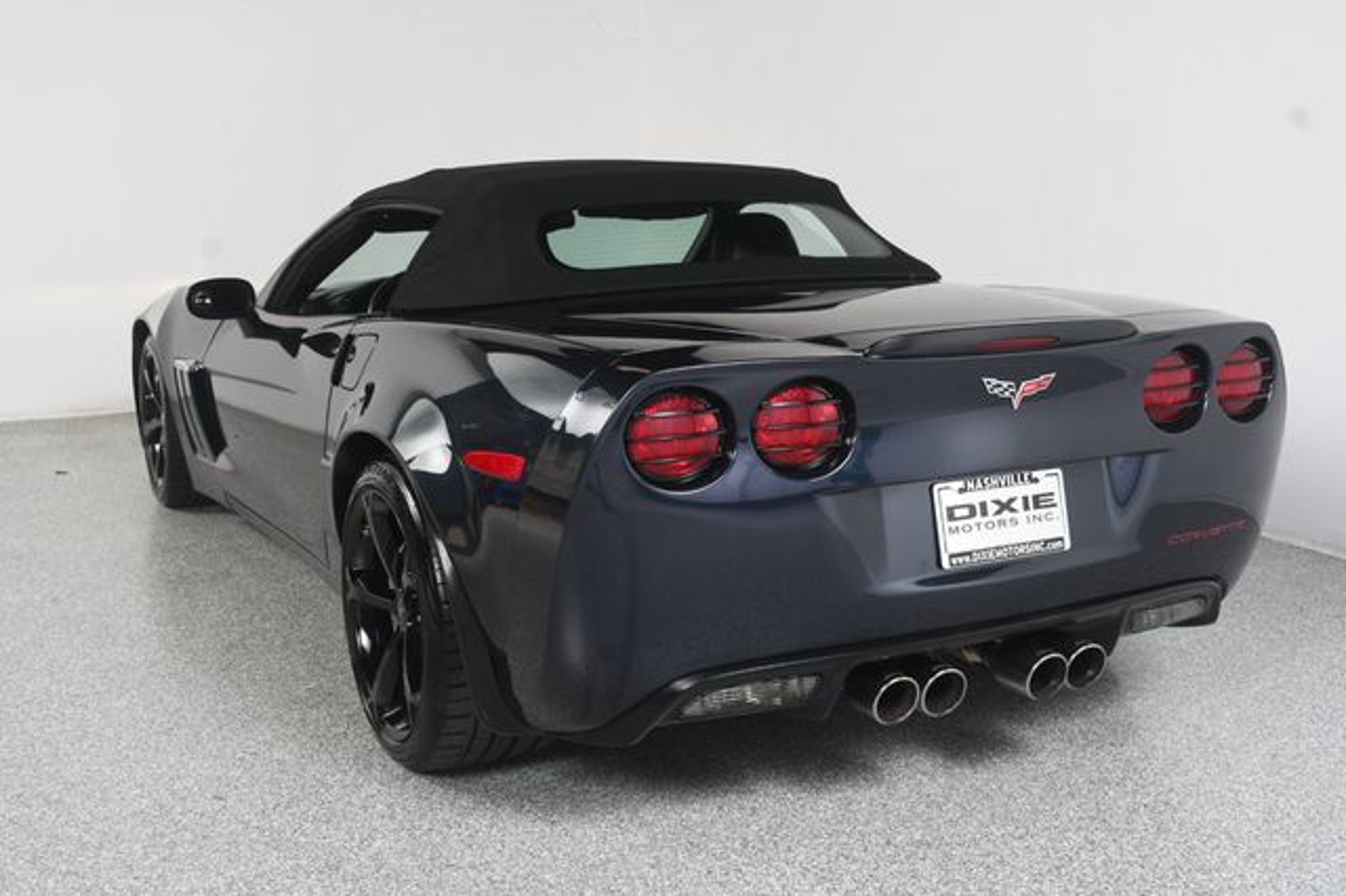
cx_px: 673
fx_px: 1495
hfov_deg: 48.5
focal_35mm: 40
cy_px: 448
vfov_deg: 33.4
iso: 100
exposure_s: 1/160
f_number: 7.1
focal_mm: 27
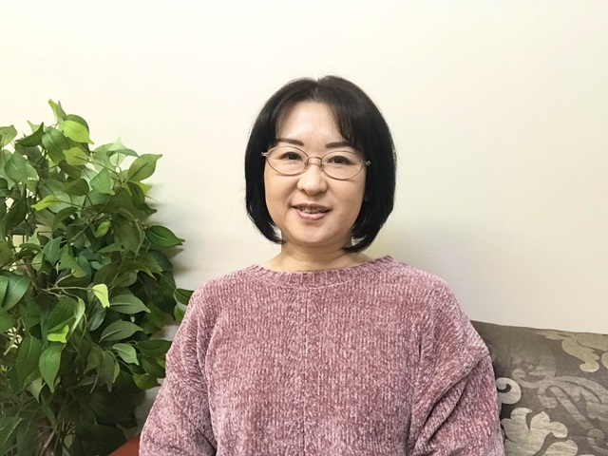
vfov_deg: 44.2
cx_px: 304
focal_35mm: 32
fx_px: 562
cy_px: 228
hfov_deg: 56.8
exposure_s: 1/33
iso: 125
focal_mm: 2.87
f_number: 2.2
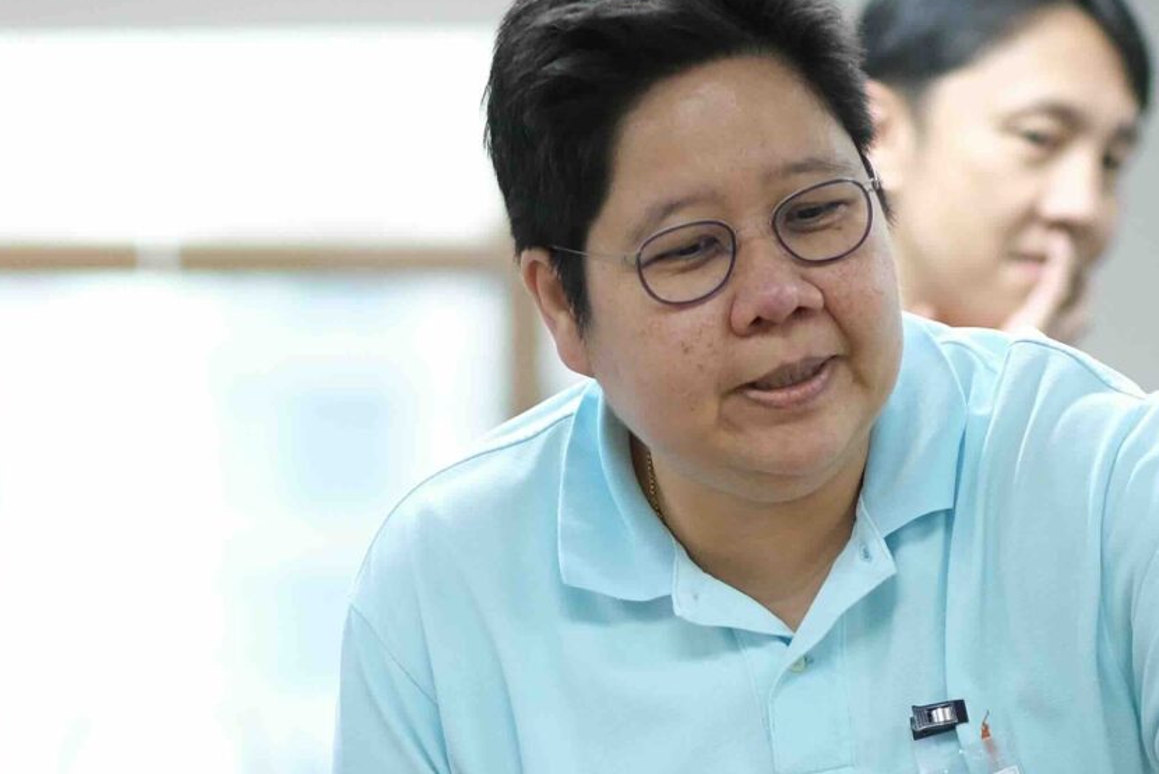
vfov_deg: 5.3
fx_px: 8341
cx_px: 635
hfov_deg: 7.9
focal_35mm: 259
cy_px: 961
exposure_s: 1/500
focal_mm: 56
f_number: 1.2
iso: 1000
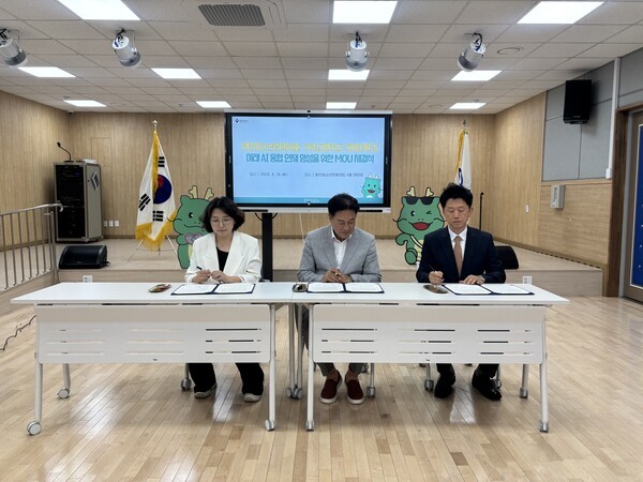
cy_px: 241
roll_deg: -0.6
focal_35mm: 26
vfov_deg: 53.1
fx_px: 483
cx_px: 322
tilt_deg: -5.1
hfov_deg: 67.3
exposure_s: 1/90
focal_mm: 5.96
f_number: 1.6
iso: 40
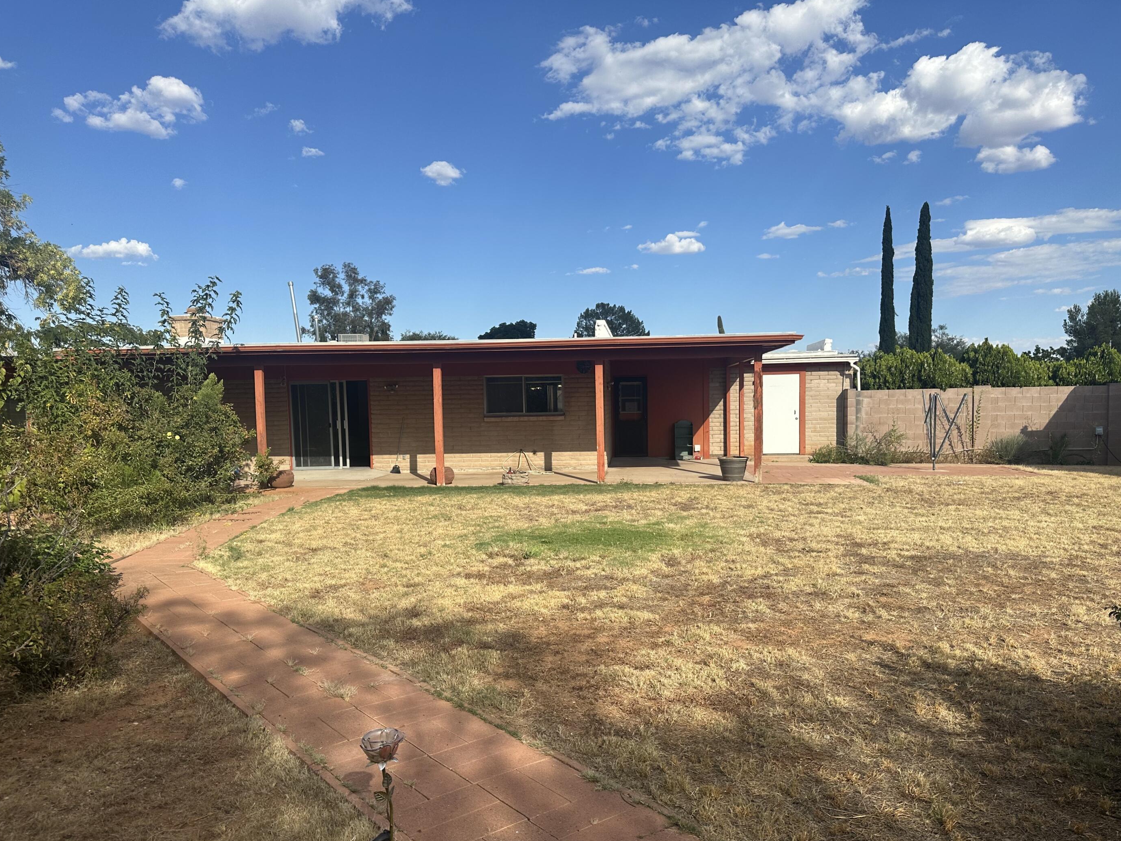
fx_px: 842
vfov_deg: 53.0
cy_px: 453
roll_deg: +0.7
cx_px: 595
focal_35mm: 26
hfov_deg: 67.2
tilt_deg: -3.0
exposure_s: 1/4545
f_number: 1.78
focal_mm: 6.86
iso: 80
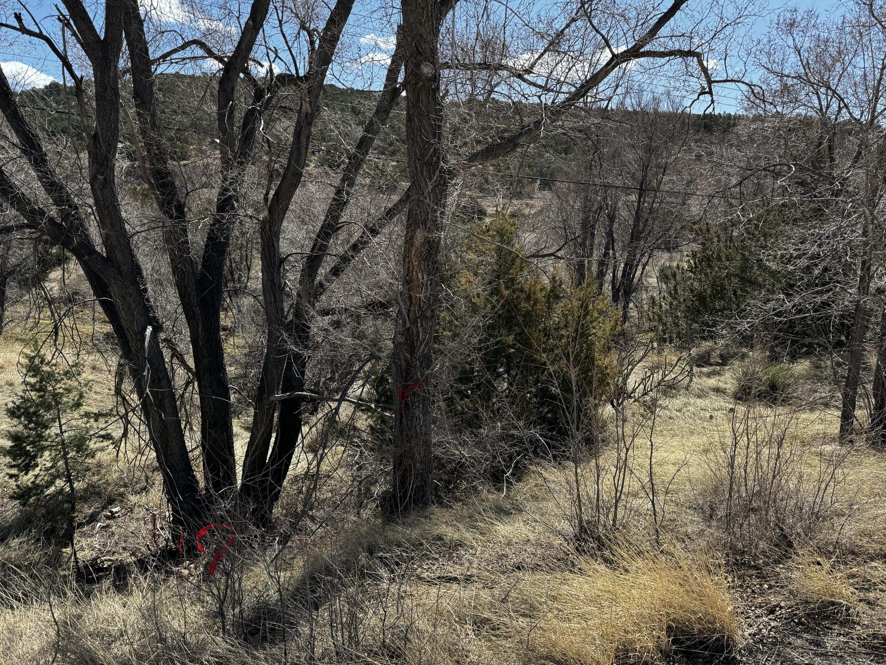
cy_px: 345
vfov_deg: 54.9
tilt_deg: -12.8
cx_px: 460
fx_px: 640
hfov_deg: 69.4
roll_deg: -1.2
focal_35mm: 25
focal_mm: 6.86
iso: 80
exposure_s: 1/1923
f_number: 1.78
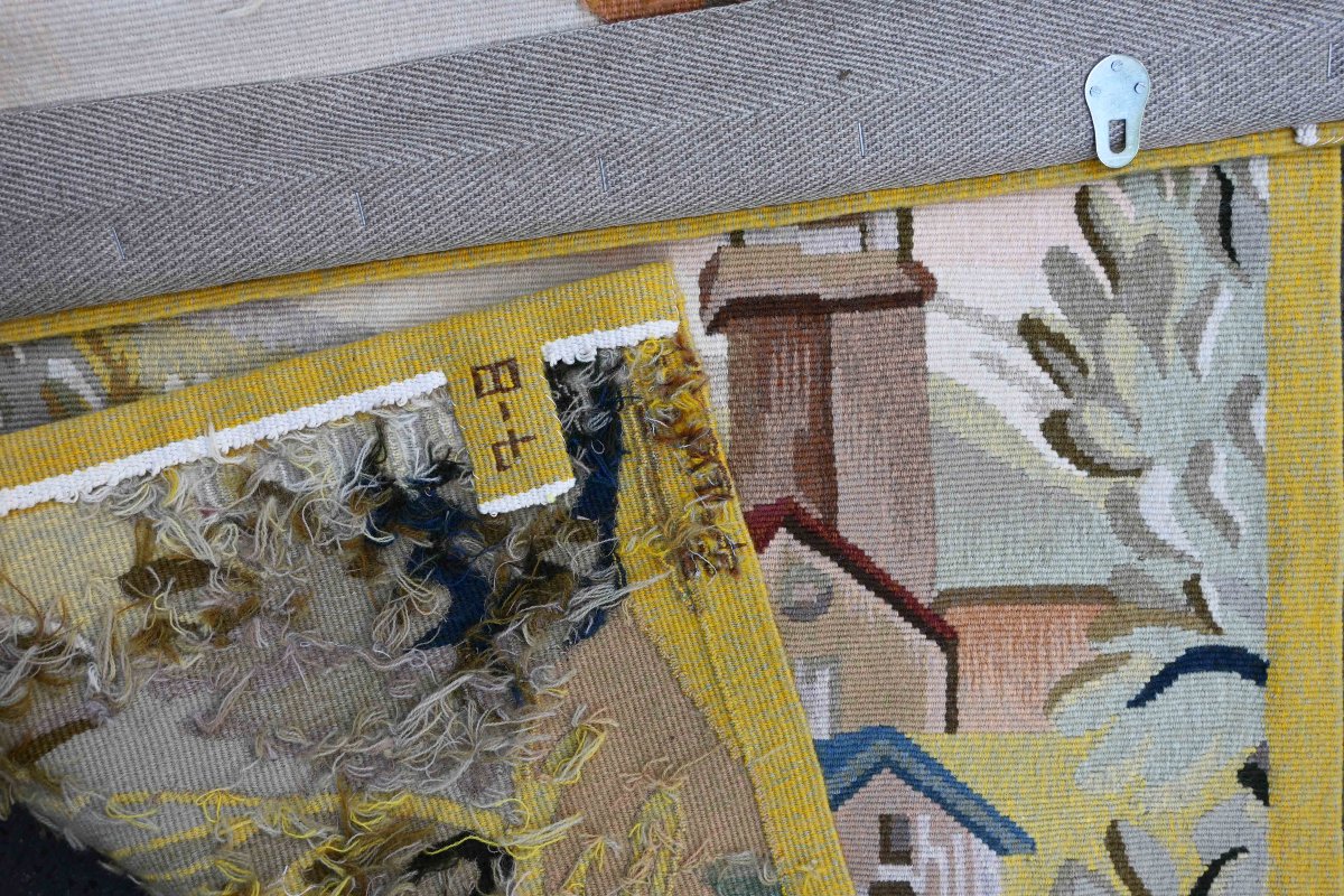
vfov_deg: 40.0
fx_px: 1232
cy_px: 448
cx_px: 672
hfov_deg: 57.2
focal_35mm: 33
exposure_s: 1/100
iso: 100
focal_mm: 22
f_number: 5
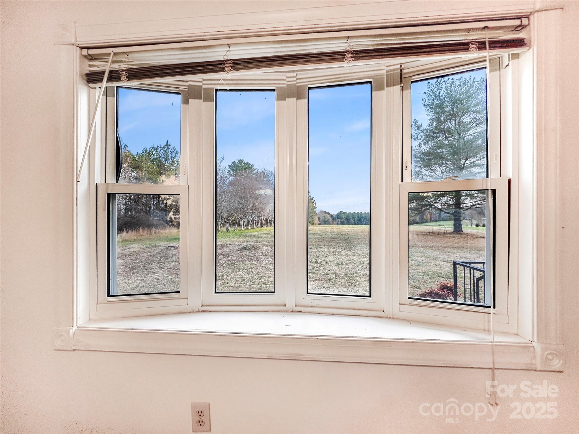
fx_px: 234
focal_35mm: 14
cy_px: 217
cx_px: 290
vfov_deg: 85.7
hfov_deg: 102.1
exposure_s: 1/120
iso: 50
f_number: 2.2
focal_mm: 2.22
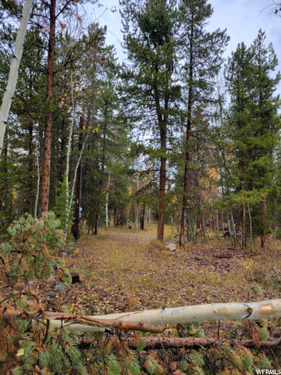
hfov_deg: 53.1
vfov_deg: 67.3
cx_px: 140
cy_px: 188
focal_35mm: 26
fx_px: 281
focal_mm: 5.4
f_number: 1.8
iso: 40
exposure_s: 1/615
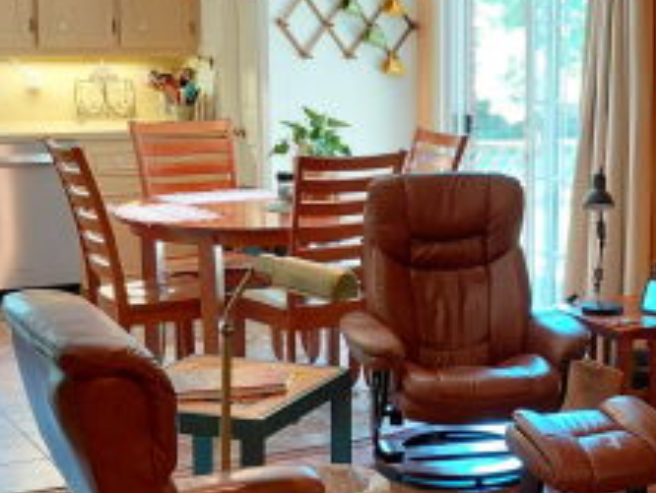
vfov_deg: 19.7
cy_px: 292
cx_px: 545
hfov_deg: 25.4
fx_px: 1423
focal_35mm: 75
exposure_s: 1/40
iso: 400
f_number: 1.8
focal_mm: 4.69
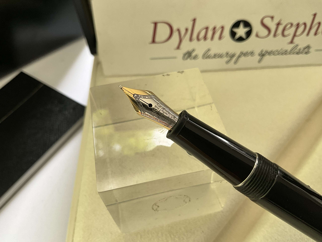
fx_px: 270
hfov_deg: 61.7
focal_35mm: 29
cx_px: 161
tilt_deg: -54.3
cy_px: 121
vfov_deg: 48.2
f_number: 1.8
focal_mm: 3
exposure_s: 1/122
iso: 64
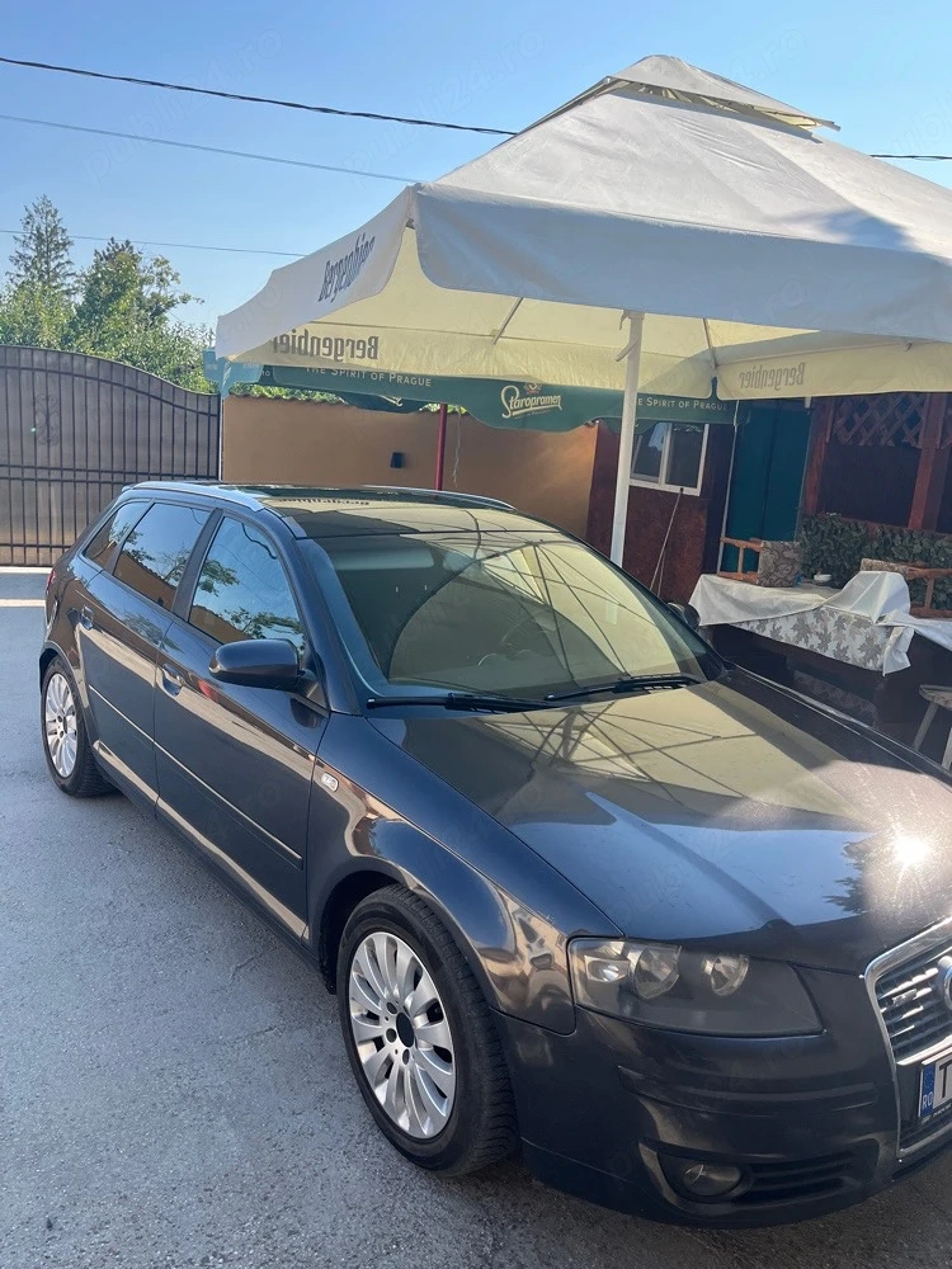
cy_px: 634
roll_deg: -4.3
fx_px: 953
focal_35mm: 26
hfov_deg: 53.1
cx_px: 476
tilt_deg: -10.4
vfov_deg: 67.3
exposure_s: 1/1151
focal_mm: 5.1
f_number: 1.6
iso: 50
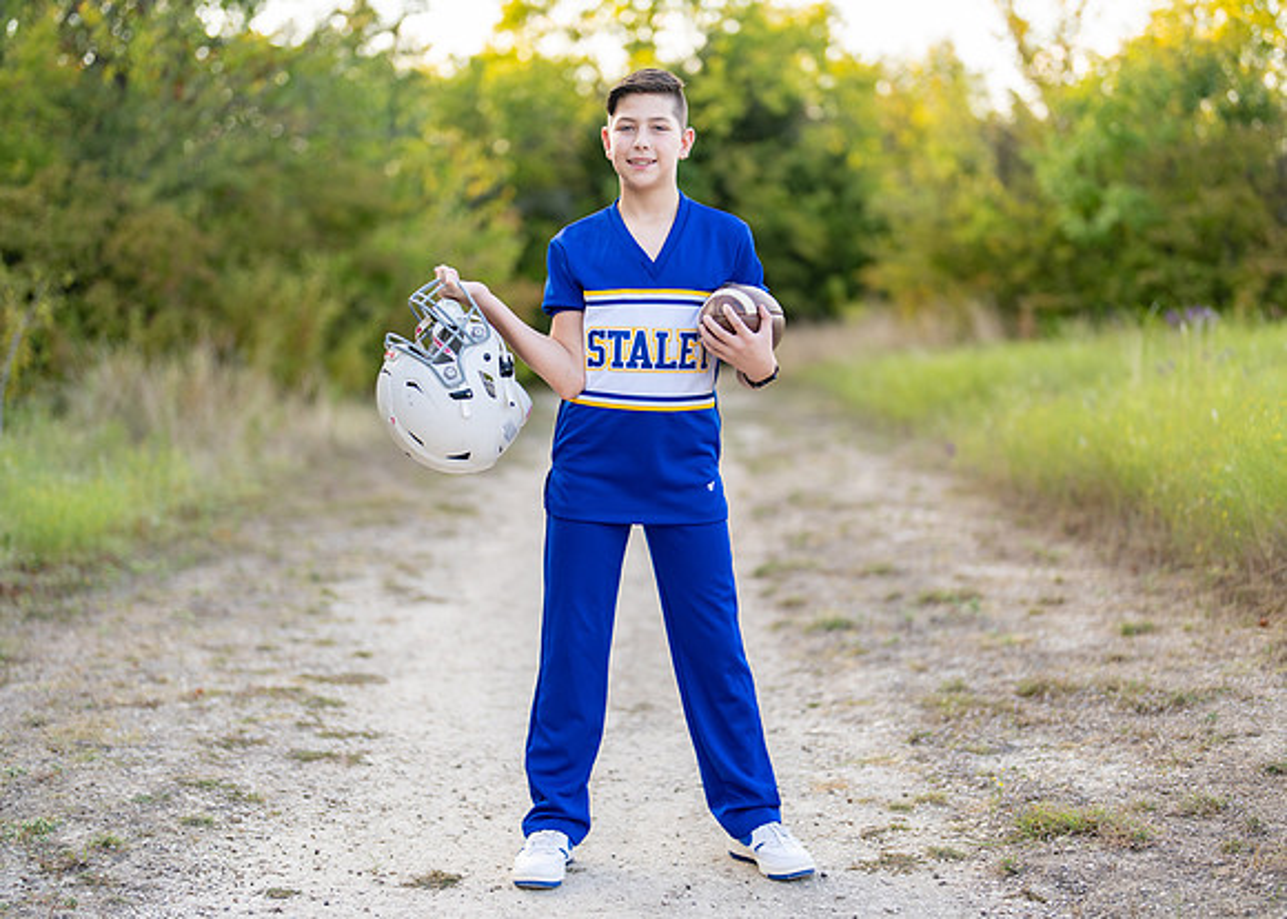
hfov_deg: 35.3
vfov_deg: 25.6
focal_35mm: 55
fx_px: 2021
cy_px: 473
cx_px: 649
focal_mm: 50
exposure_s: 1/800
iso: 100
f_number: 1.2
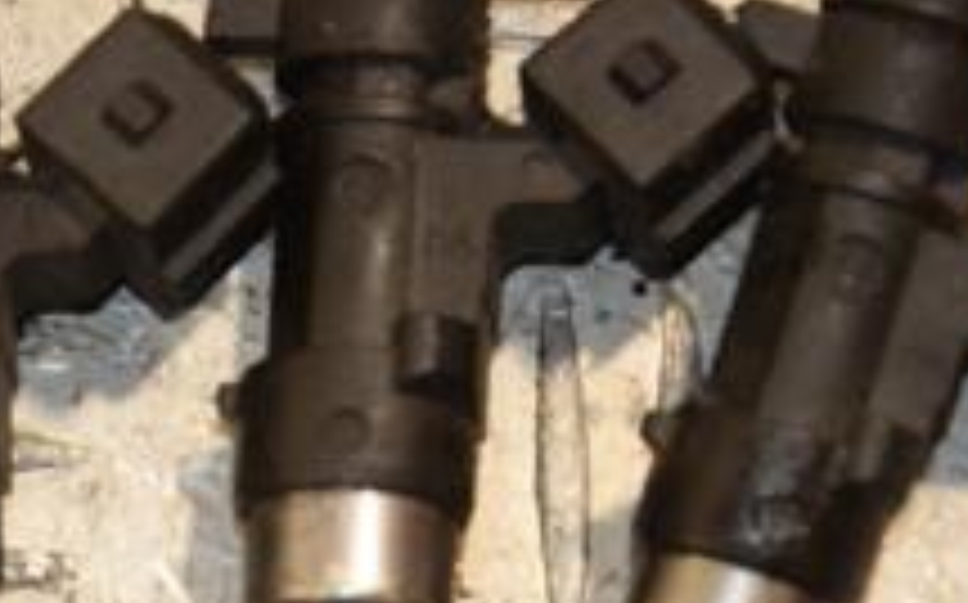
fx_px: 9580
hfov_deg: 5.8
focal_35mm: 363
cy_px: 454
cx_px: 72
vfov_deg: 3.6
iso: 800
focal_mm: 85
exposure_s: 1/200
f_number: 7.1
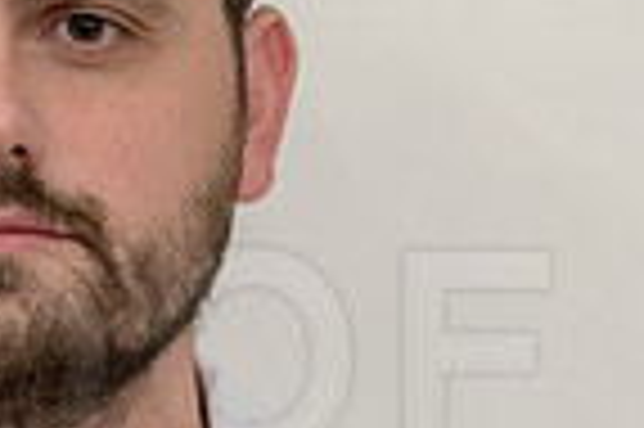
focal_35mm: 568
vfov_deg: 2.4
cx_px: -9
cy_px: 365
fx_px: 10149
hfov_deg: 3.6
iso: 5000
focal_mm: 180
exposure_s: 1/80
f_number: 4
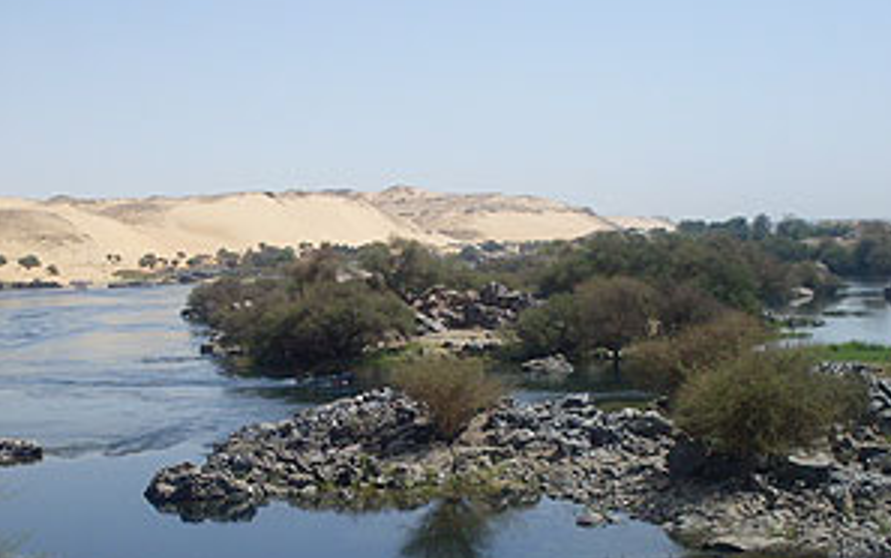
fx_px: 1482
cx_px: 408
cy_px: 387
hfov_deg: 33.4
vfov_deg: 21.2
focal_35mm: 61
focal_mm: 6.3
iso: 80
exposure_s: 1/250
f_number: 8.4
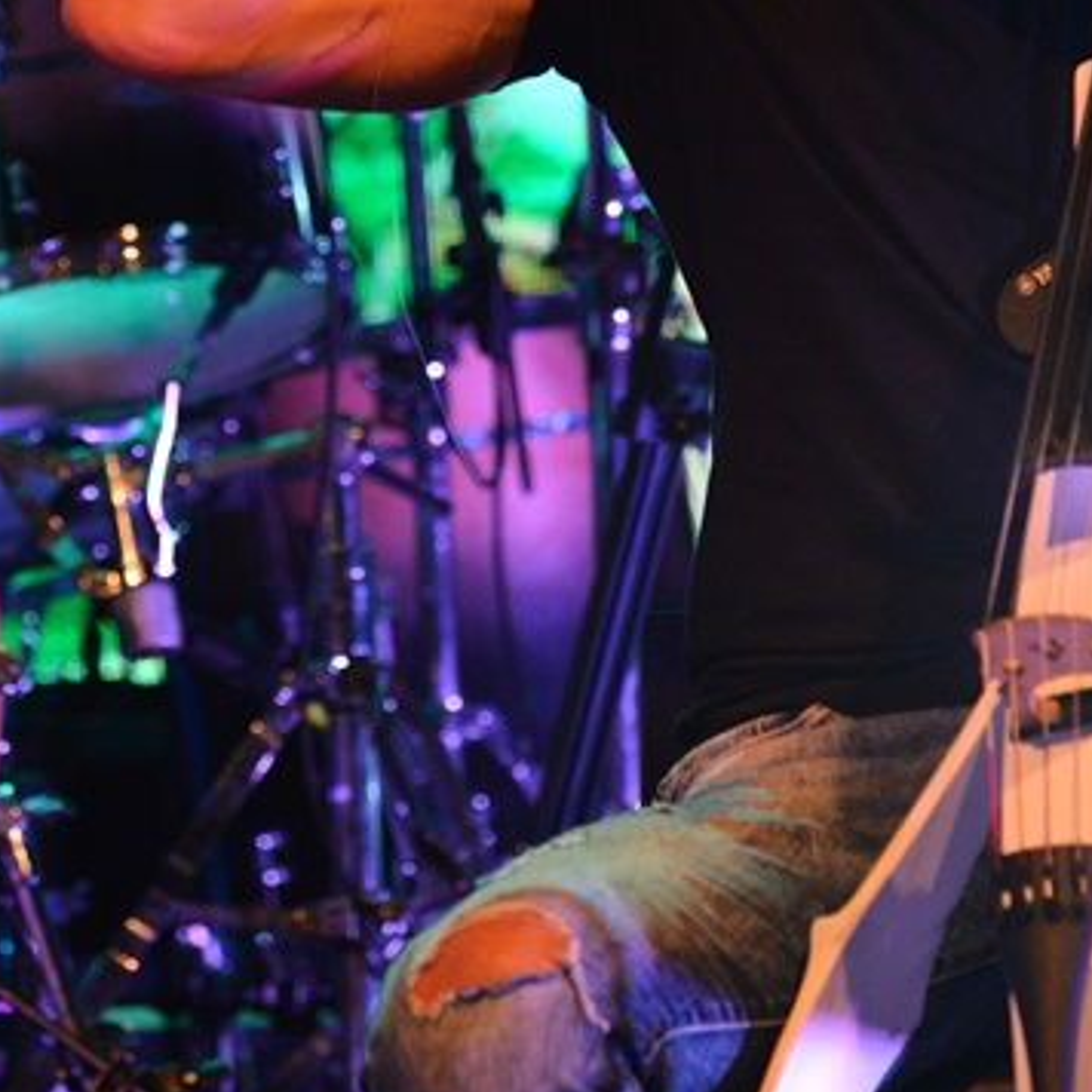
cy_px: -46
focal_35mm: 365
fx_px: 13027
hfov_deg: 4.8
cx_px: 796
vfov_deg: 4.8
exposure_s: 1/320
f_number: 5
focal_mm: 170
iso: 3200
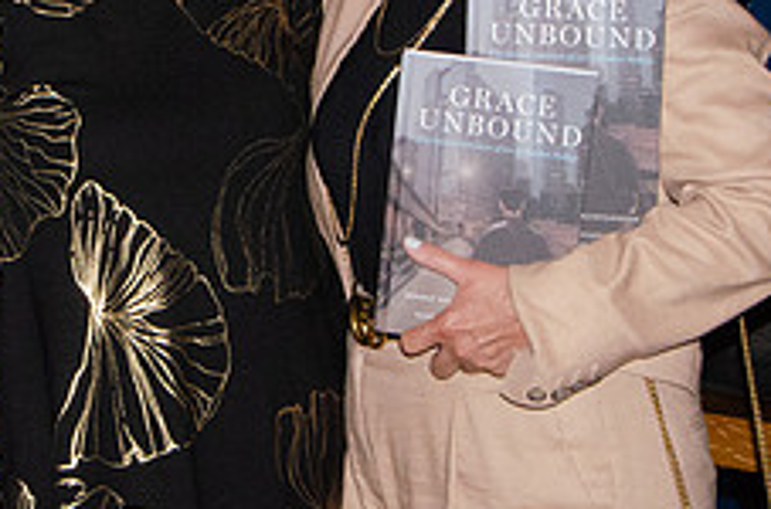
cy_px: -58
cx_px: 68
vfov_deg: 10.1
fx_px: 2862
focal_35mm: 134
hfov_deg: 15.2
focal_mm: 35
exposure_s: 1/250
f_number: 20
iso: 2500
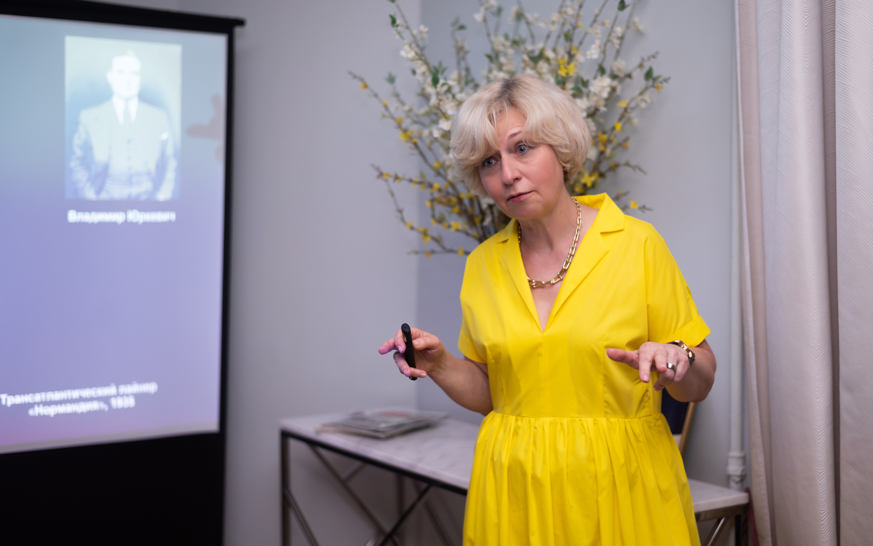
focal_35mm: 52
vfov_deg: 24.9
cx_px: 445
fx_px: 1237
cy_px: 266
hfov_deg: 38.9
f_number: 2.2
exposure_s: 1/200
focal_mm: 50
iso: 160
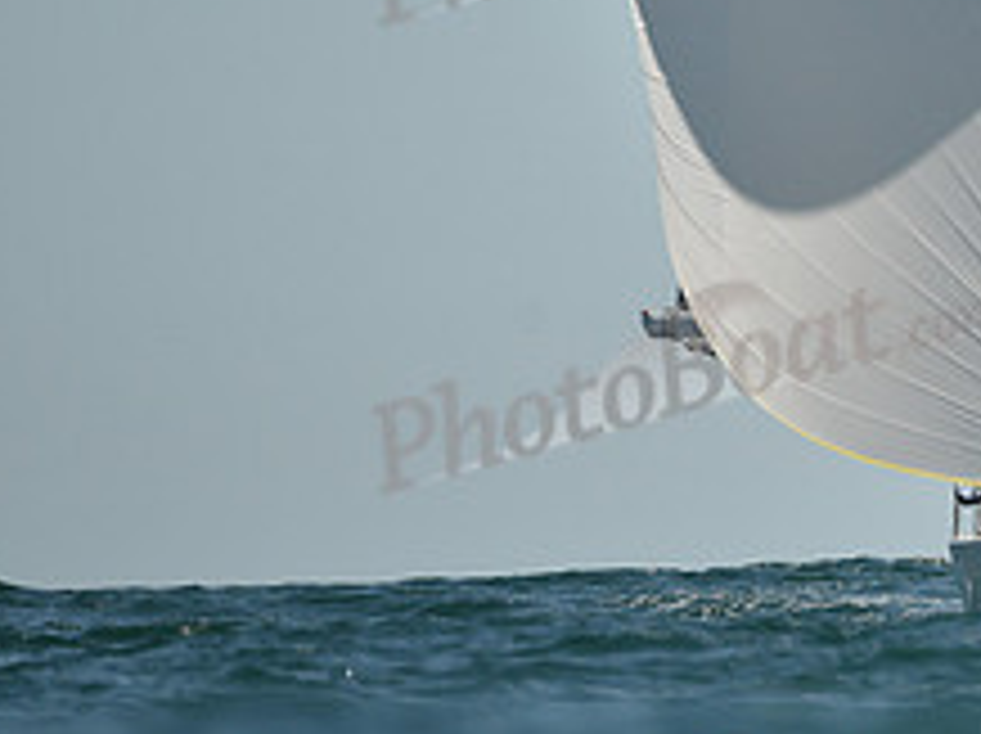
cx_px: 1242
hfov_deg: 1.9
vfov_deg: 1.4
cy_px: 79
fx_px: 29016
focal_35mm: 1025
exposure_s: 1/2500
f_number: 5
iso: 250
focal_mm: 400
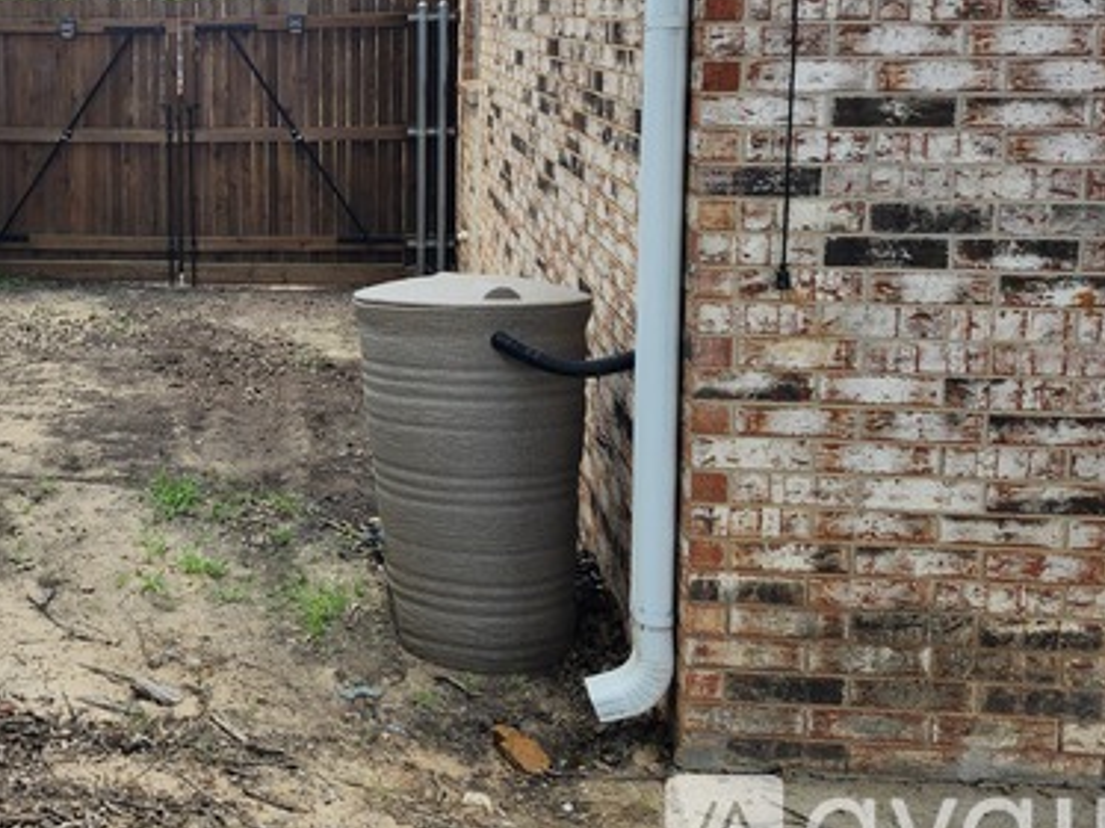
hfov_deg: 42.8
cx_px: 158
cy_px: 154
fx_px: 1308
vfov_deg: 33.9
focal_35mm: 41
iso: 25
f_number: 1.8
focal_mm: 5.54
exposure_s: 1/370
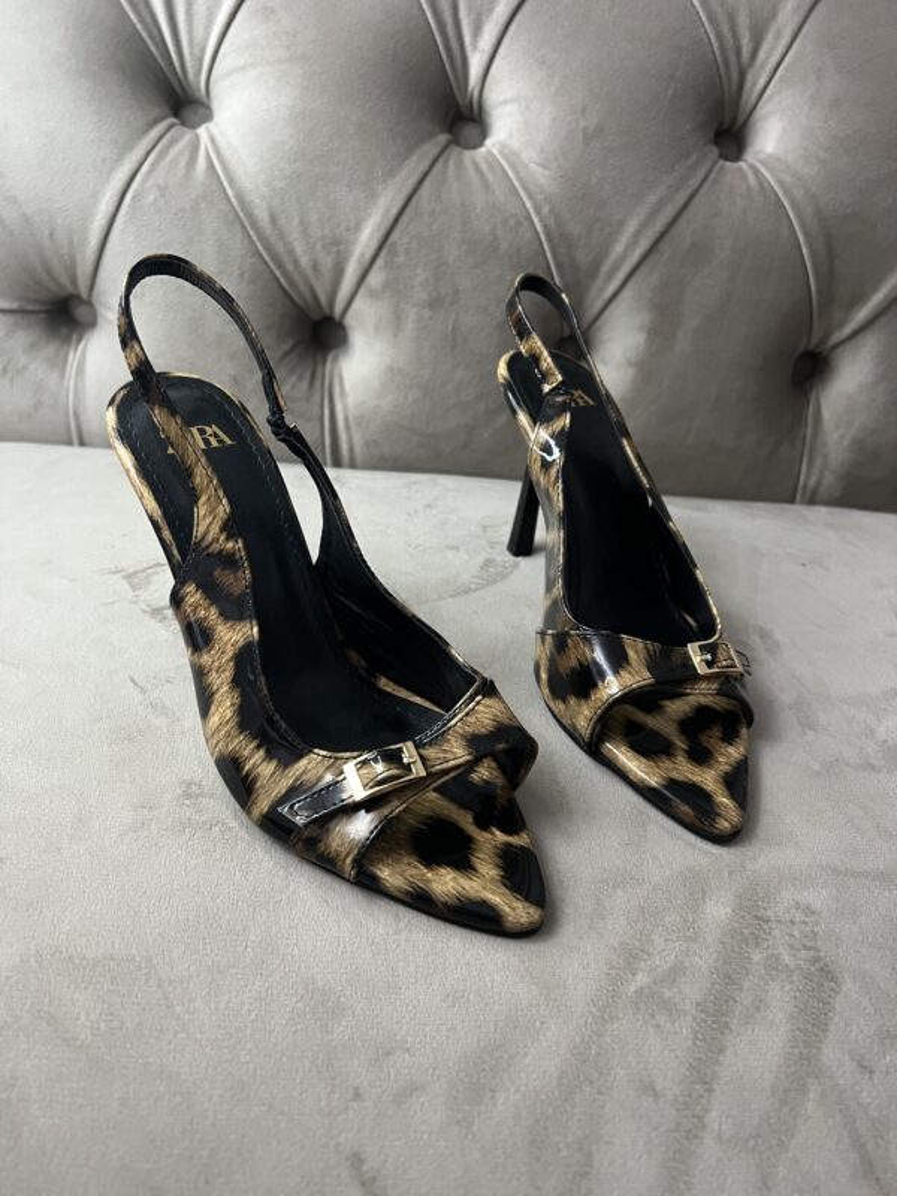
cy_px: 598
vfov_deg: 67.3
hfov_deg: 53.1
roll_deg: -4.7
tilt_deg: -33.8
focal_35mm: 26
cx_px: 448
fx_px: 898
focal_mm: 5.7
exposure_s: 1/50
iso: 400
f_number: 1.5
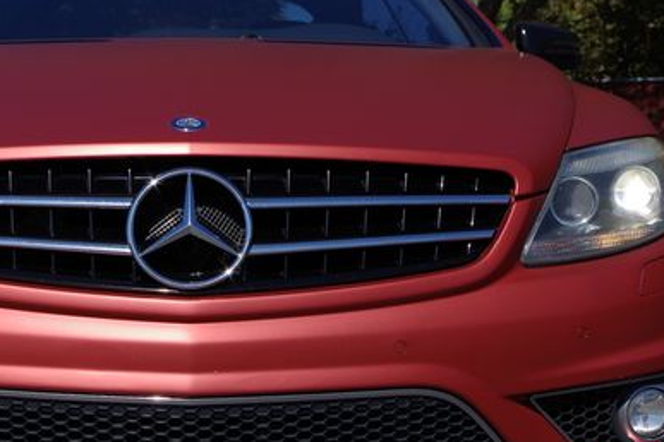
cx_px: 187
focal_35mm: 81
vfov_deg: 16.8
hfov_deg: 24.8
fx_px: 1494
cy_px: 251
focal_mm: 32.5
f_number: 8
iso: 100
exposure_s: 1/400
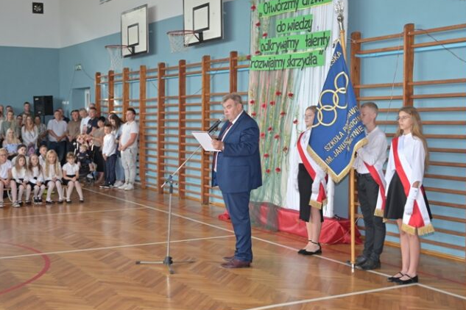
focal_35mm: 51
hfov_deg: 38.8
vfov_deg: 26.5
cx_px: 199
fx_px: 660
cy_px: 142
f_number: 2.8
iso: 200
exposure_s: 1/125
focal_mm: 42
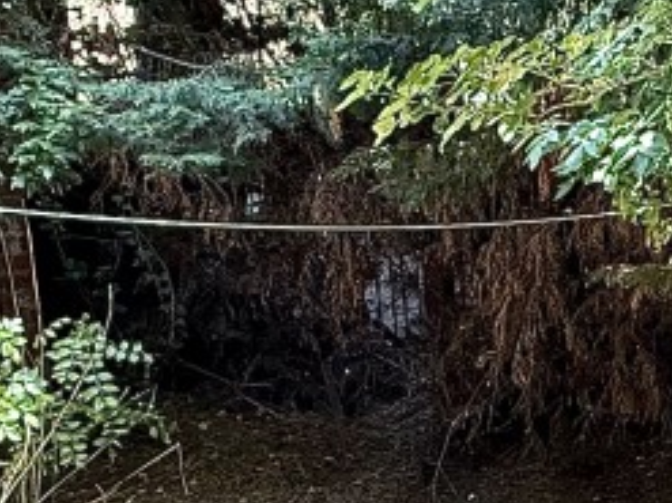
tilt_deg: -14.6
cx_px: 854
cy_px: 427
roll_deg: -2.3
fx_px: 1125
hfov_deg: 28.0
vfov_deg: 24.7
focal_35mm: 58
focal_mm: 2.22
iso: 320
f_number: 2.2
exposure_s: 1/99
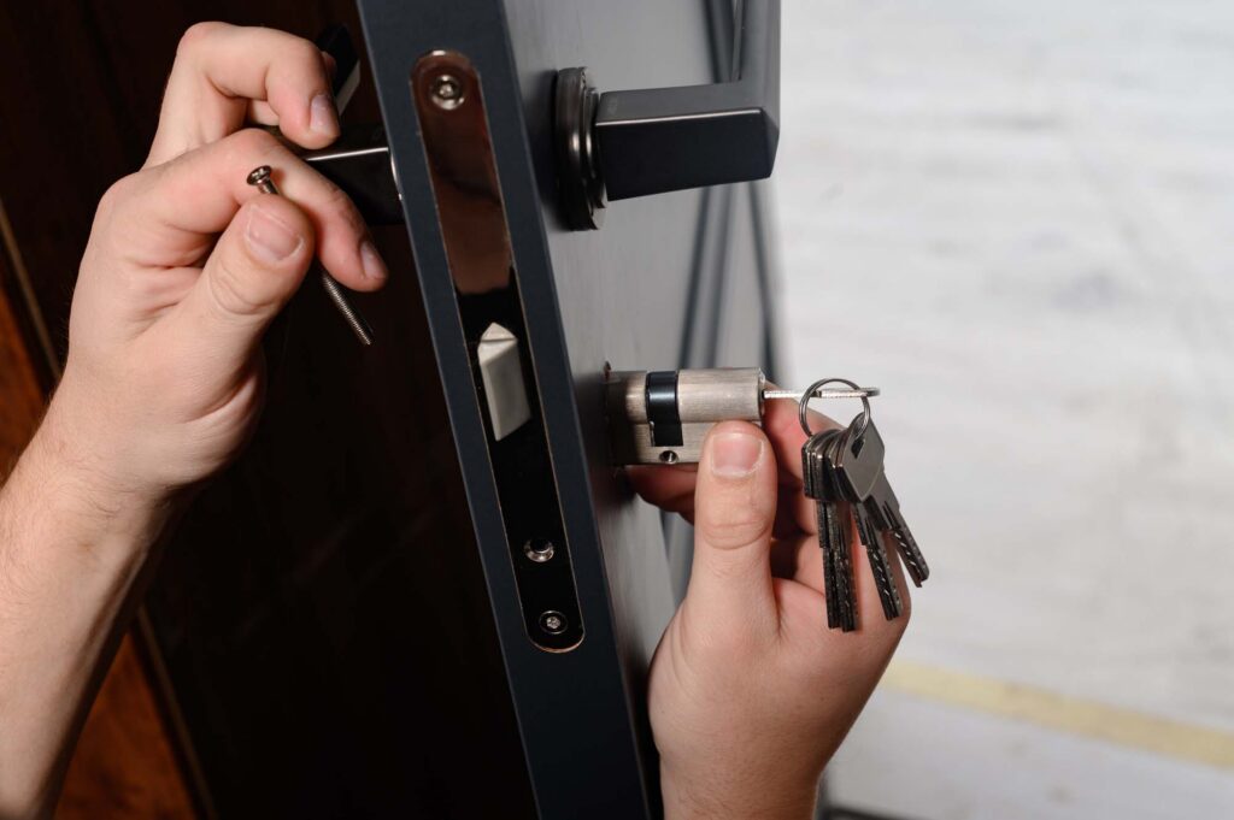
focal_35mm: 50
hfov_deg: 39.6
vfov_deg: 26.9
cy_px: 410
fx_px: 1712
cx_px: 617
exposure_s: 1/125
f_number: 7.1
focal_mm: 50
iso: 400
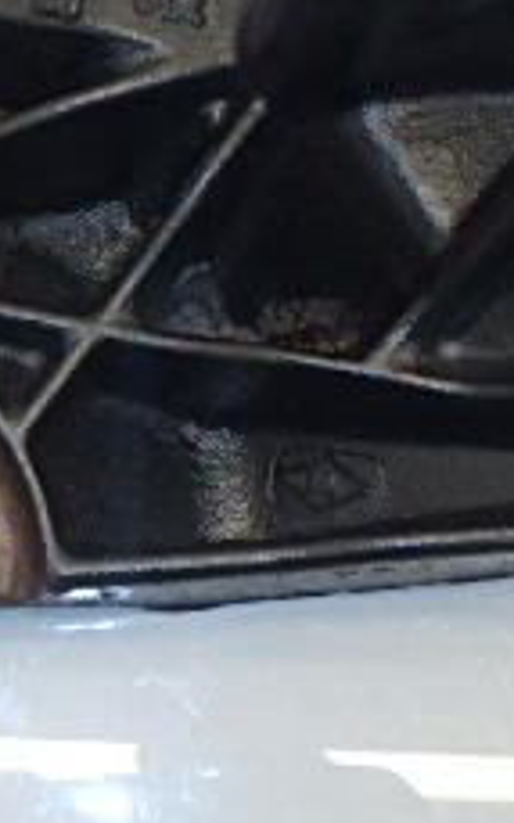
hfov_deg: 15.0
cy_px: 313
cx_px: 18
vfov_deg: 24.0
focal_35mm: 86
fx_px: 1929
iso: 200
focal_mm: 5.2
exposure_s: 1/50
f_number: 4.6
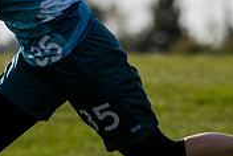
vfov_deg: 1.3
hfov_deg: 1.9
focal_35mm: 1096
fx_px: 7105
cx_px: 122
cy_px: 85
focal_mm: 200
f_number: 4
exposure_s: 1/1600
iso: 125
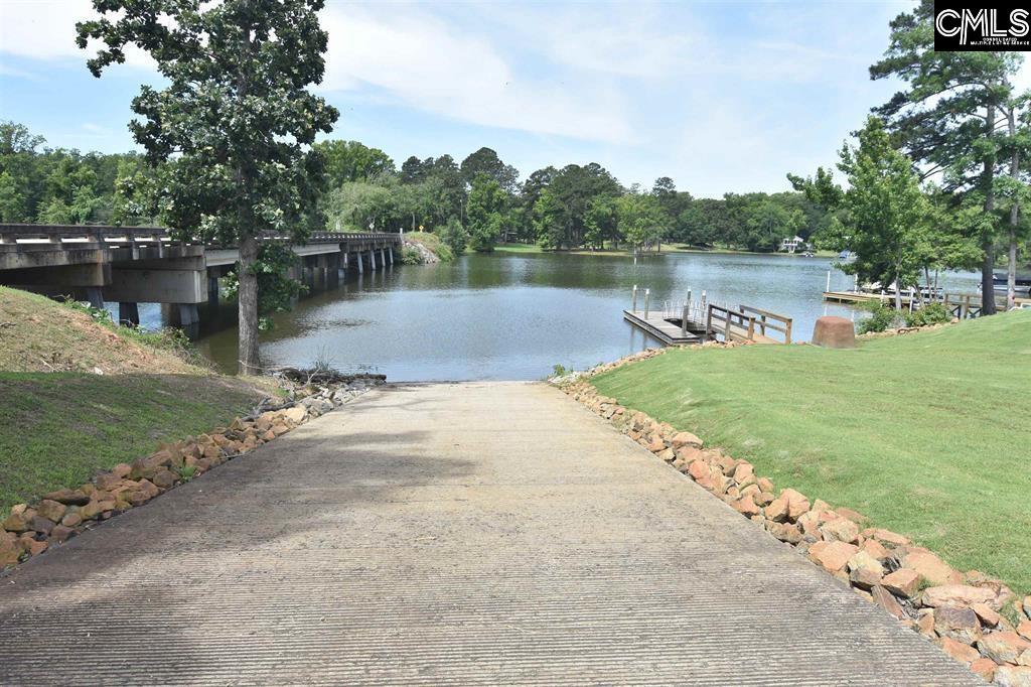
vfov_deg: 53.1
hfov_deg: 73.8
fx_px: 687
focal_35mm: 24
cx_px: 516
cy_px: 344
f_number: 8
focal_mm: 16
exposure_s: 1/500
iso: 220
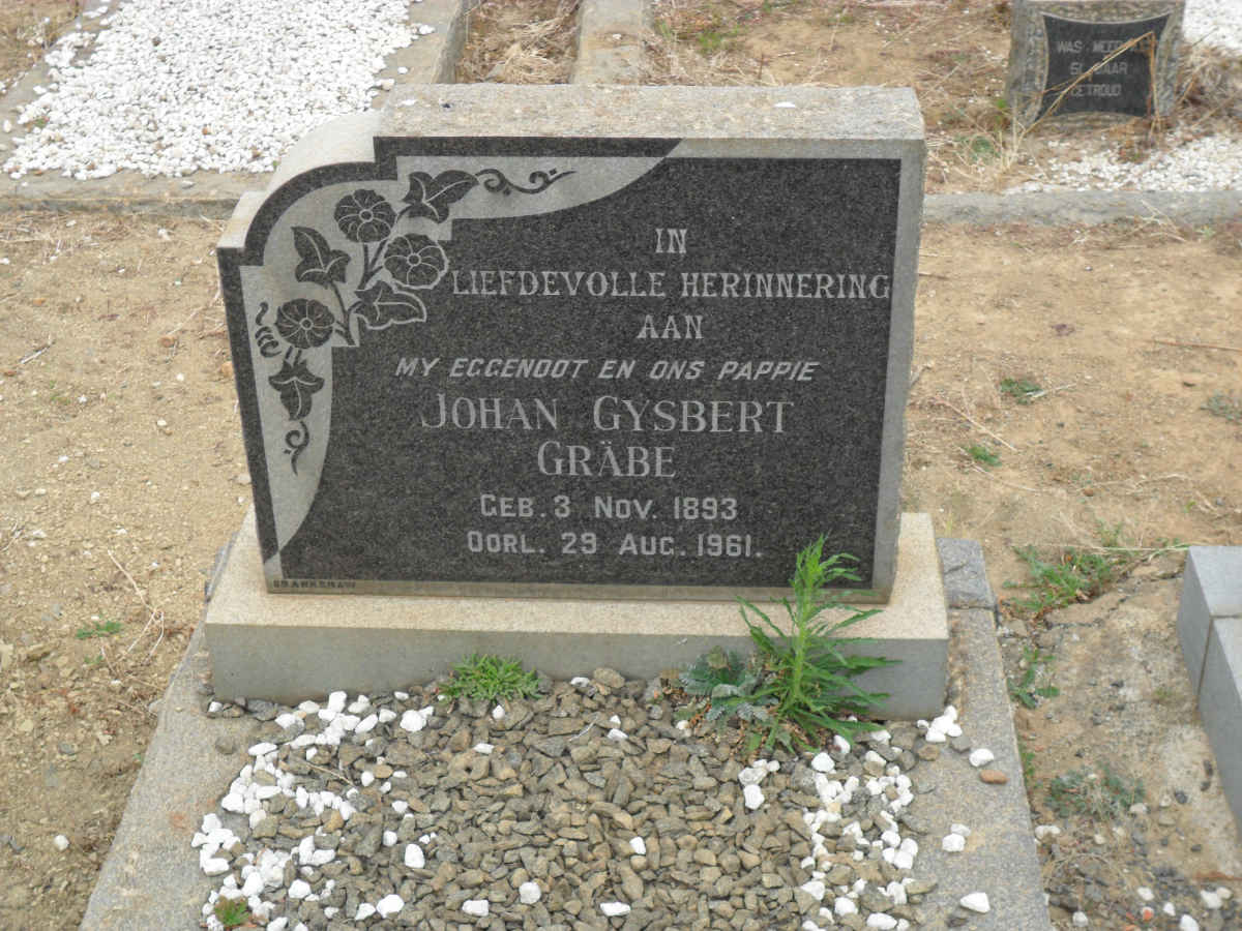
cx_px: 621
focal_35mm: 52
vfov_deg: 28.0
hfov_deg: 36.8
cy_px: 466
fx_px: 1866
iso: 100
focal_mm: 9.3
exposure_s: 1/125
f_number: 5
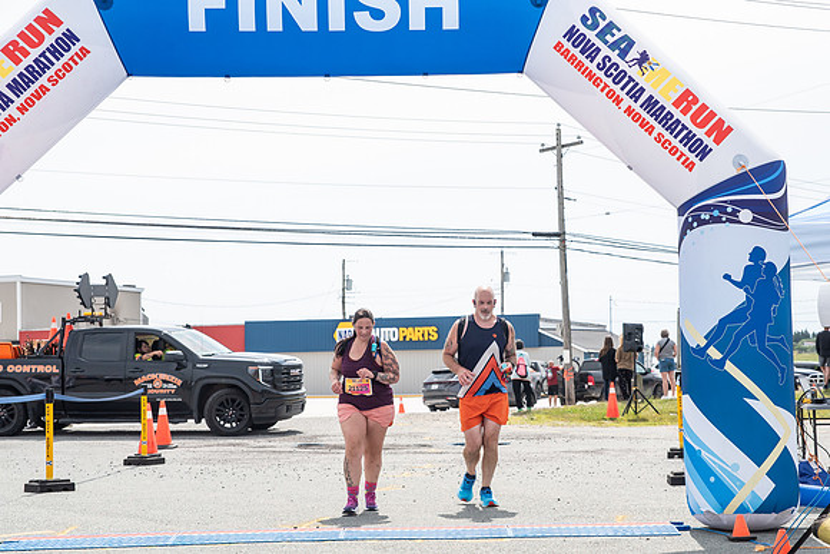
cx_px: 455
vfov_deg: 19.1
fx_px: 1642
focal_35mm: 71
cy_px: 304
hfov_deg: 28.3
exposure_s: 1/4000
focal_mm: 60
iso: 800
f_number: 4
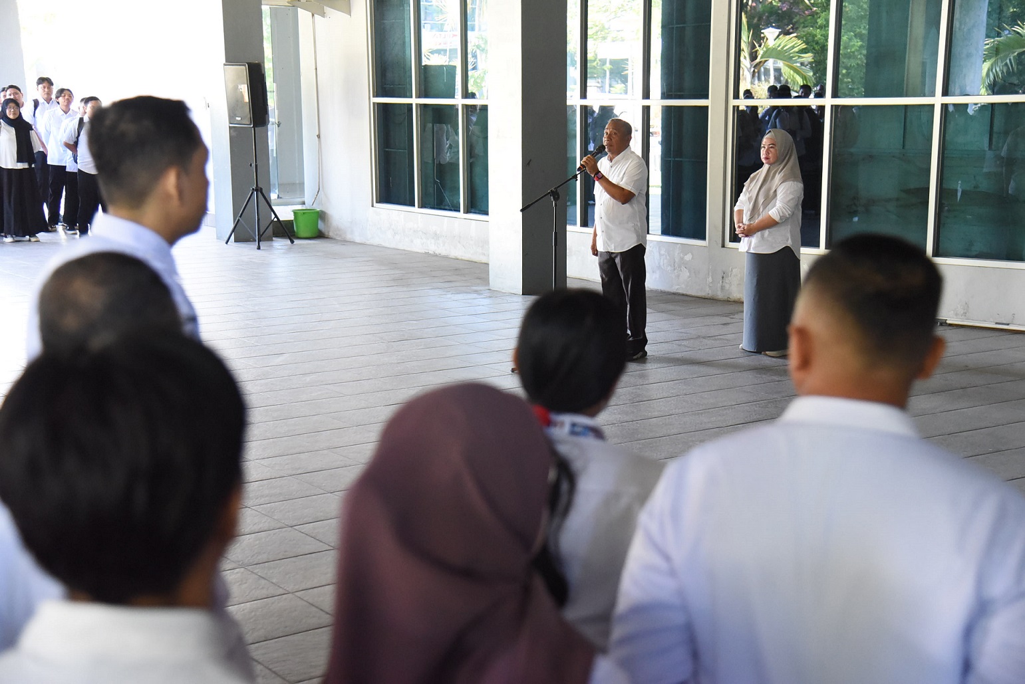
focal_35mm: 55
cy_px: 342
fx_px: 1567
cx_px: 512
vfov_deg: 24.6
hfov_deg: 36.2
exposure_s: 1/200
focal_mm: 55
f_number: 4
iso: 6400
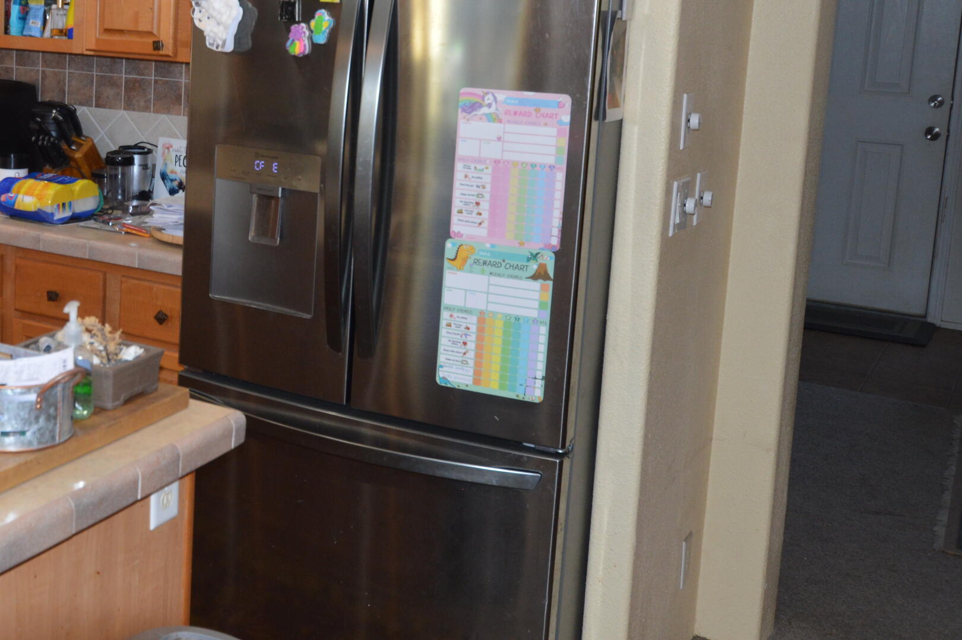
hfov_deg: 37.5
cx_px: 131
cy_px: 169
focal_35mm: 50
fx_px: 1335
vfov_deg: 26.6
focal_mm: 18
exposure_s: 1/100
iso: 400
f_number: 4
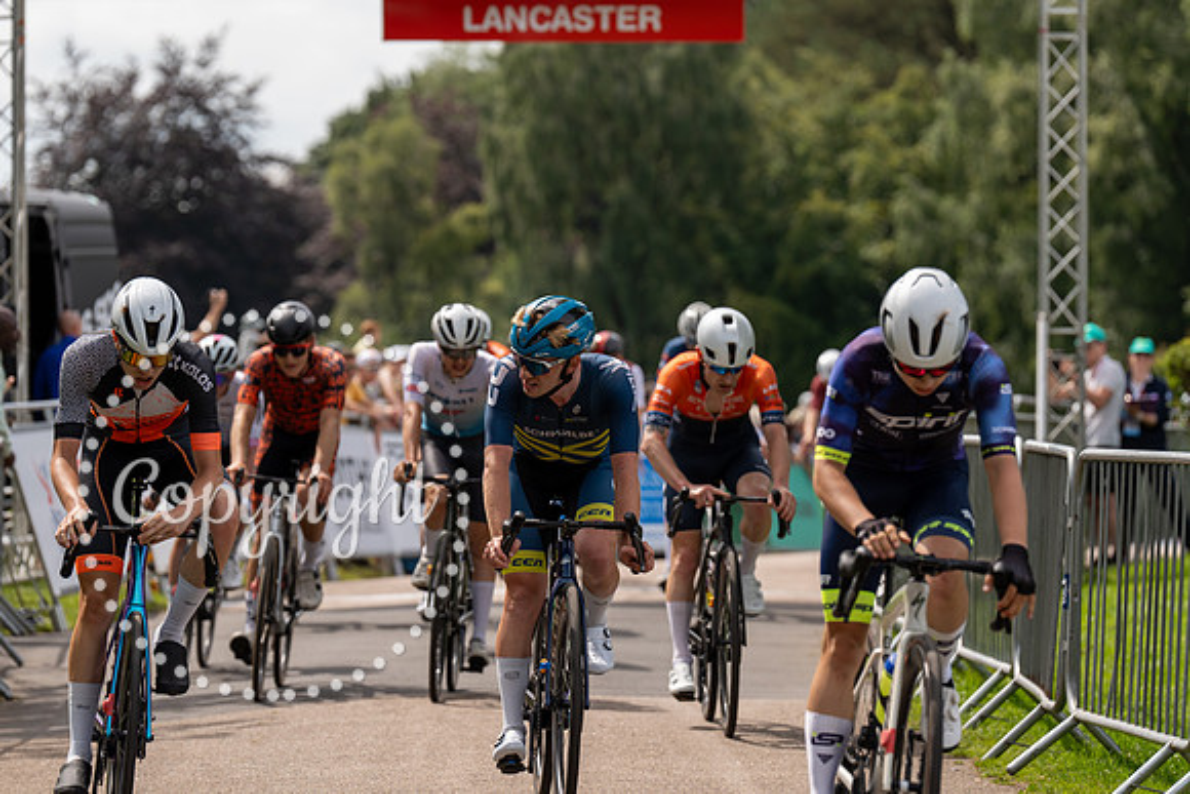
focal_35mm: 173
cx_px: 595
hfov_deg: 11.9
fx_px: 5720
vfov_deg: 7.9
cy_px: 397
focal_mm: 173
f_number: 4.5
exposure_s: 1/800
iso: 125
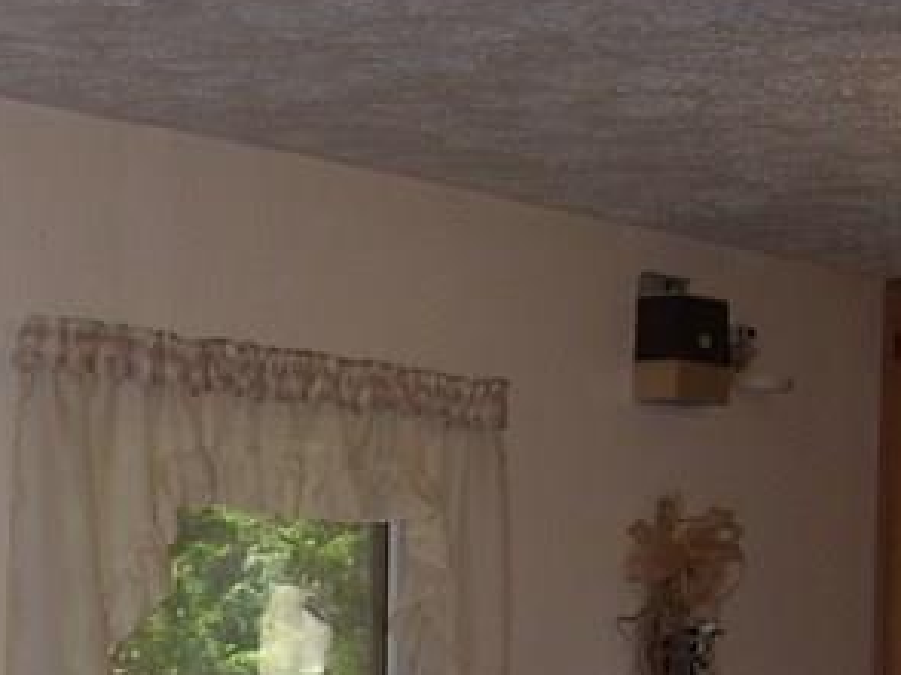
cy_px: 1081
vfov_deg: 11.3
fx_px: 3252
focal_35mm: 125
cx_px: -165
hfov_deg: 15.2
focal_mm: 6
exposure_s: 1/60
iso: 80
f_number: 2.7
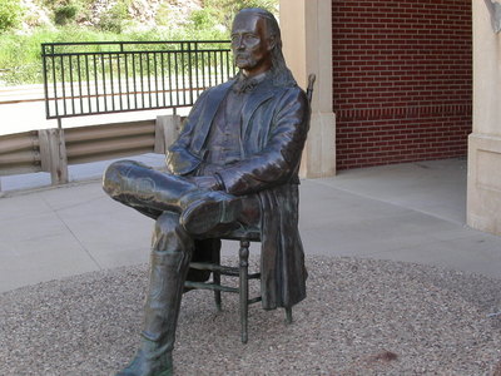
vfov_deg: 29.1
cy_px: 188
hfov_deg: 38.2
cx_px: 250
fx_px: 724
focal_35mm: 50
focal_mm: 10.3
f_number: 8
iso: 100
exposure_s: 1/45
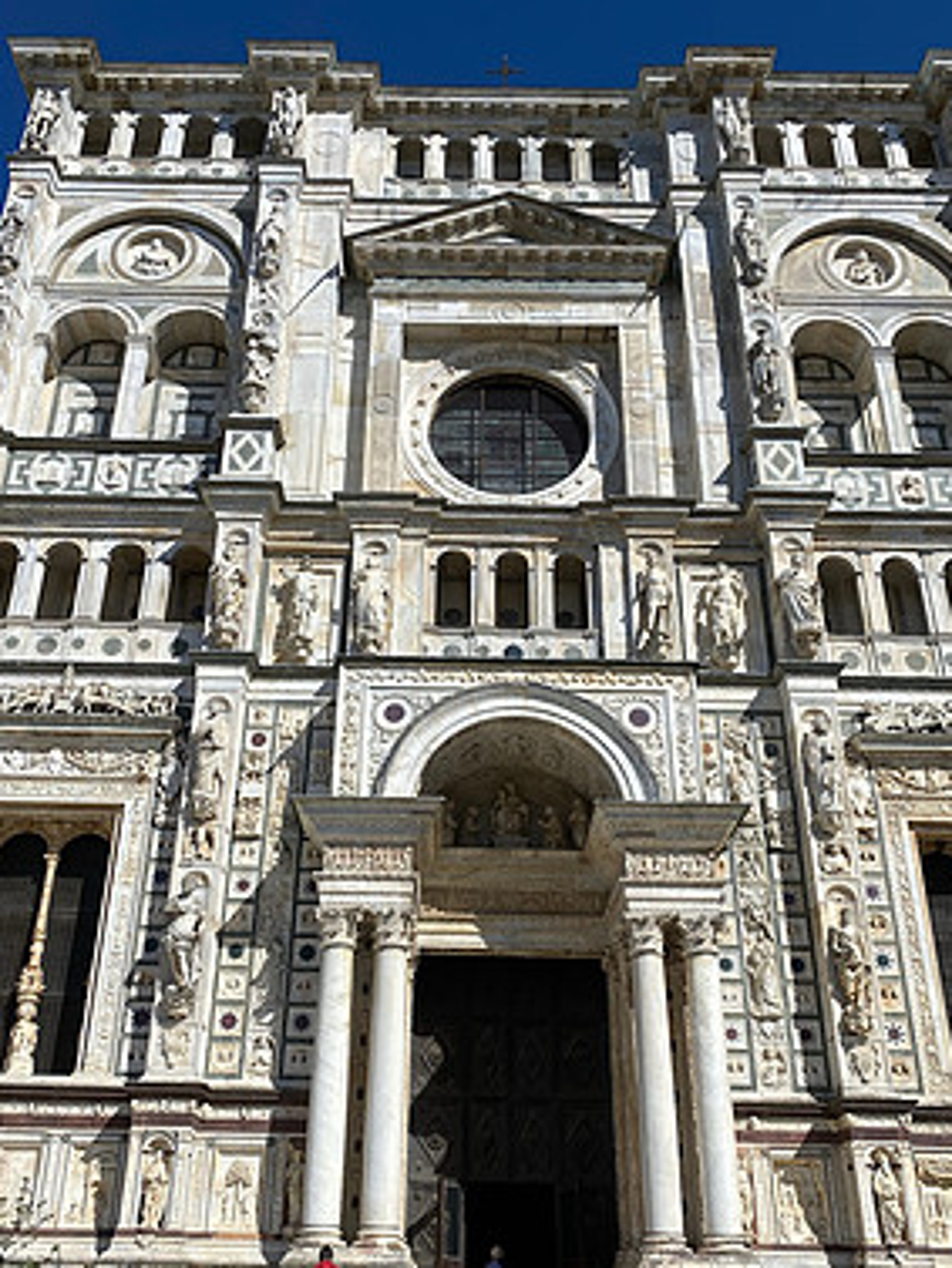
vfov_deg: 58.2
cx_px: 457
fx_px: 1136
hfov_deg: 45.5
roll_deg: -1.7
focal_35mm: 31
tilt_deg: +27.7
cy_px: 693
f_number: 1.8
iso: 32
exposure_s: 1/5747
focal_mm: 4.25
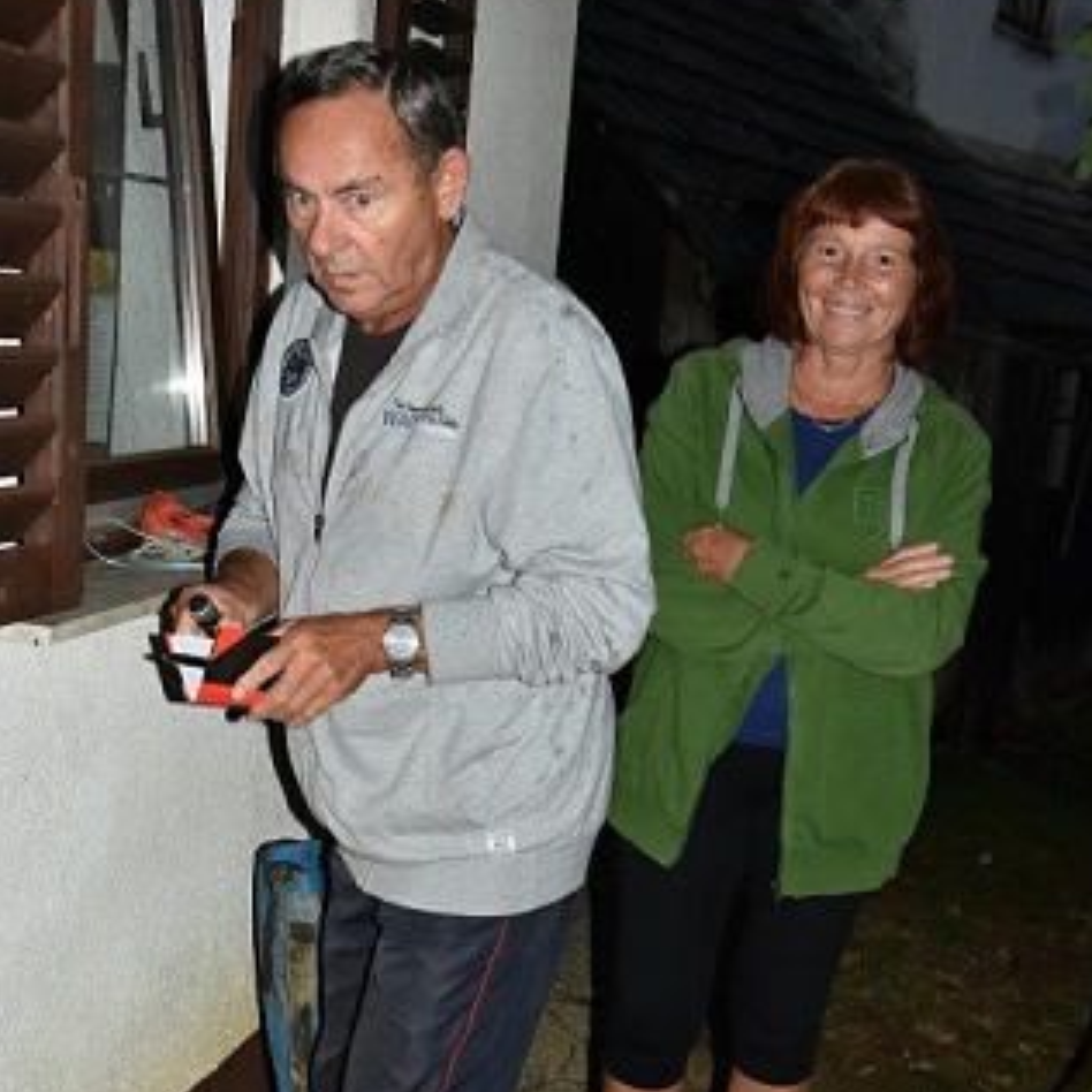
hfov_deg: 29.6
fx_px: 2070
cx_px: 549
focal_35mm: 58
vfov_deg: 29.4
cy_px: 726
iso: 1000
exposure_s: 1/200
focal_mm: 30
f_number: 5.6
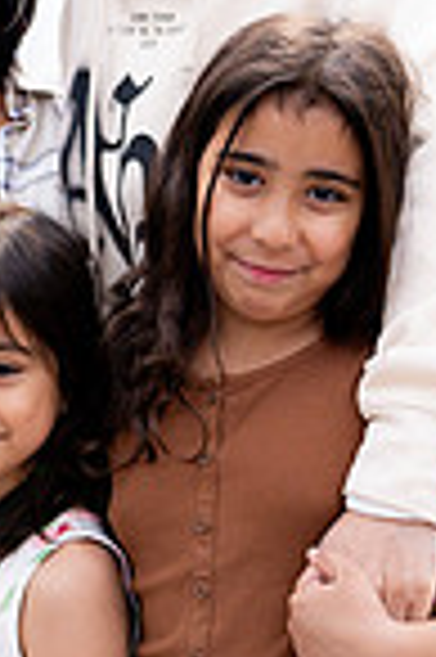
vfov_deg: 18.6
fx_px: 1967
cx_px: 99
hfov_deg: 12.6
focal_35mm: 108
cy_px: 63
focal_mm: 35
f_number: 3.2
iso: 200
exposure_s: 1/3200
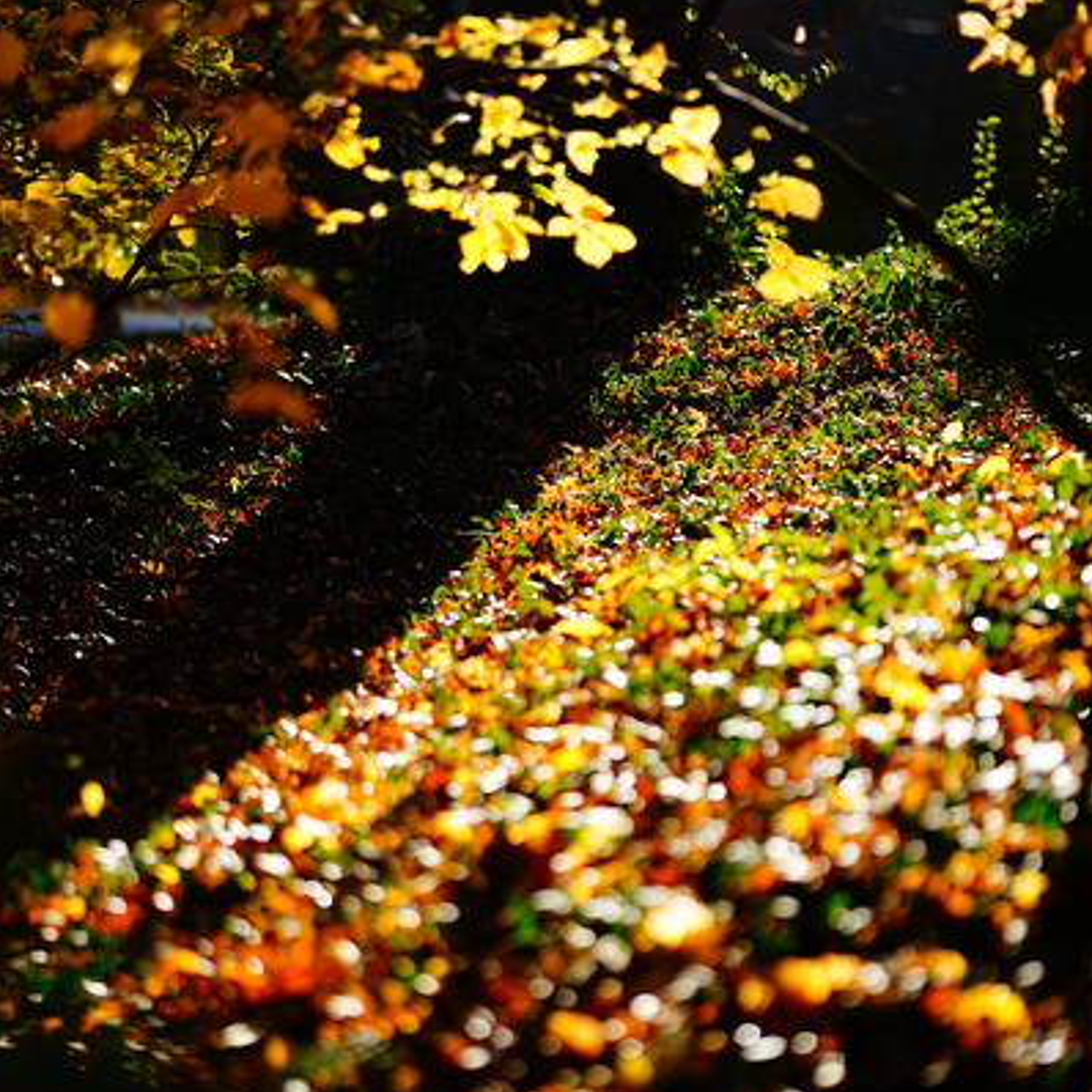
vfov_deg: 16.0
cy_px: 546
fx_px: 3890
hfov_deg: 16.0
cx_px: 546
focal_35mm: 109
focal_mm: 85
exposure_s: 1/2000
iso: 100
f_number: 1.4
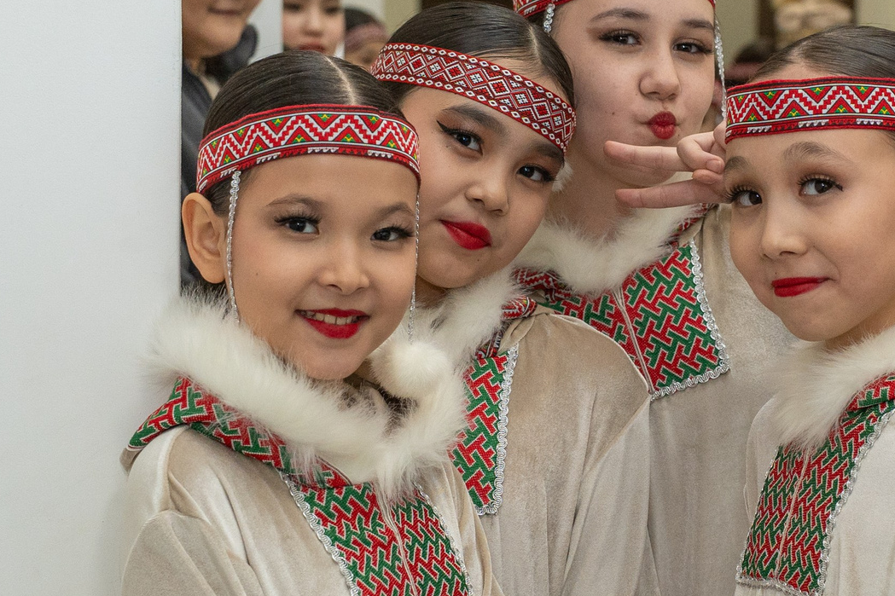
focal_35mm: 124
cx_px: 625
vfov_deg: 11.0
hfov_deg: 16.5
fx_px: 3082
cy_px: 362
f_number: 4.5
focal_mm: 46
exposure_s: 1/160
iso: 1250
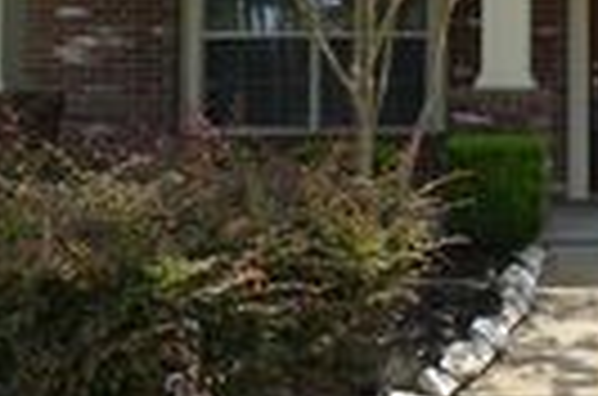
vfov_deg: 20.5
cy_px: 47
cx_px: 710
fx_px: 1076
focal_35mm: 65
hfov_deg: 27.5
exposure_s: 1/250
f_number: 8
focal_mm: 11.5
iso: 100
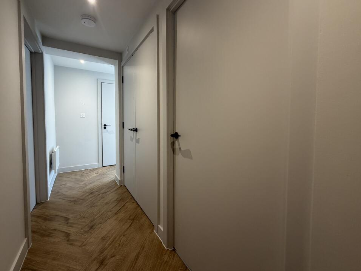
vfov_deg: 81.7
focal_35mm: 15
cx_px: 169
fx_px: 156
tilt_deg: -2.7
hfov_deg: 98.0
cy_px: 127
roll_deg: -0.3
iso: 200
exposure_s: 1/100
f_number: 2.2
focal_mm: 2.22
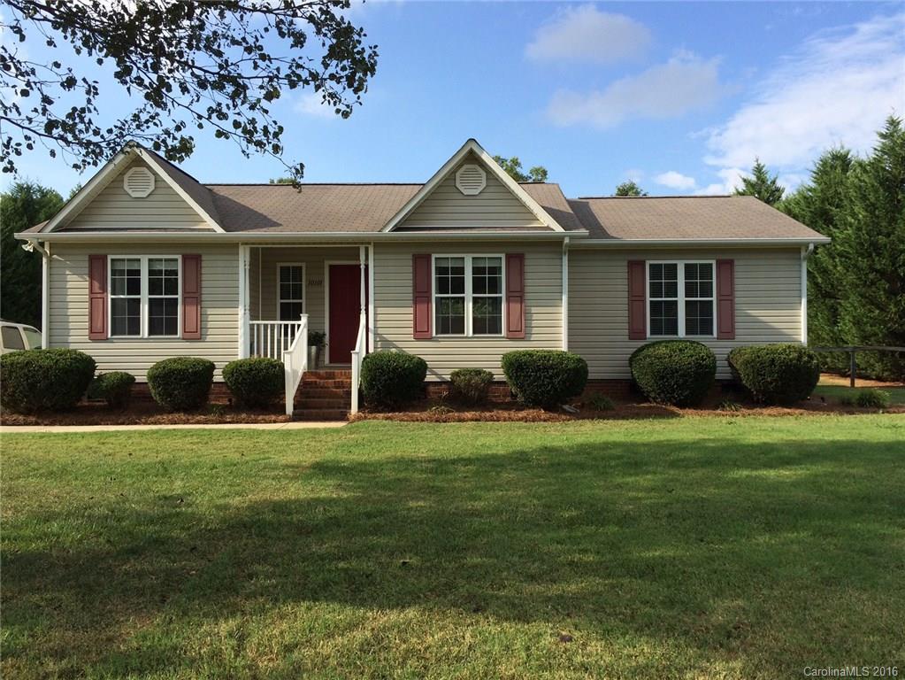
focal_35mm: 29
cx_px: 452
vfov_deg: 48.3
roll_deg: -0.7
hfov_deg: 61.6
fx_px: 758
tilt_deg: +1.7
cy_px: 340
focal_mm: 4.15
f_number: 2.2
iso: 32
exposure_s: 1/1466
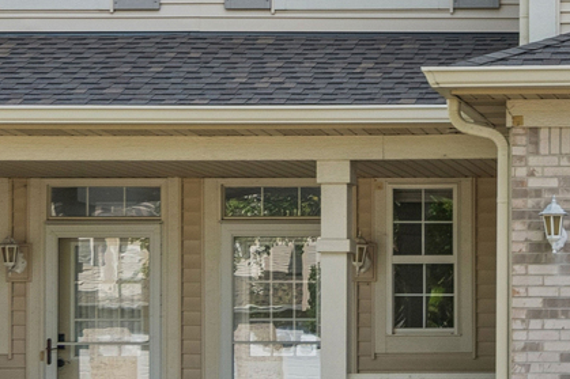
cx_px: 788
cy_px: 102
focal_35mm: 116
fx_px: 1836
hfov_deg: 16.5
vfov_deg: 11.8
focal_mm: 20
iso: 250
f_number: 8
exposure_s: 1/320
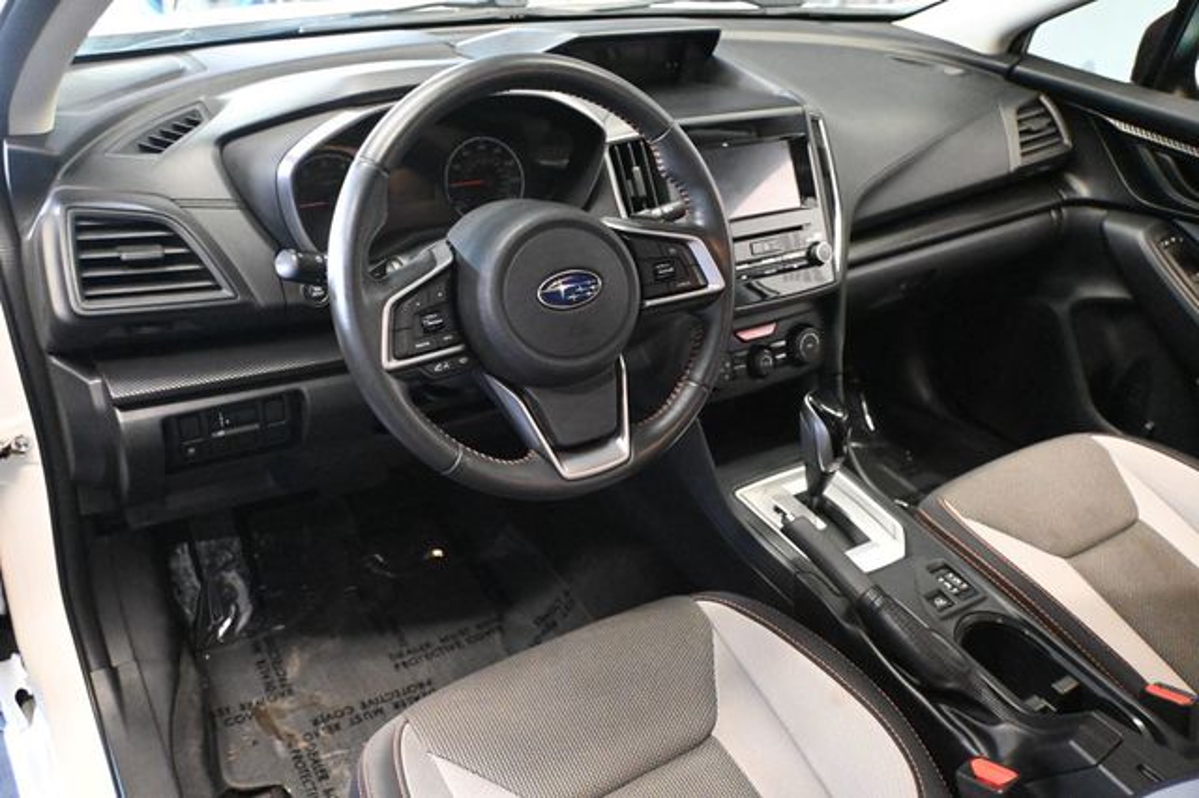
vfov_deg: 43.6
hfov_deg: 62.0
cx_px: 600
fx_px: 999
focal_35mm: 30
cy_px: 399
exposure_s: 1/60
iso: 12800
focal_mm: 20
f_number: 3.8
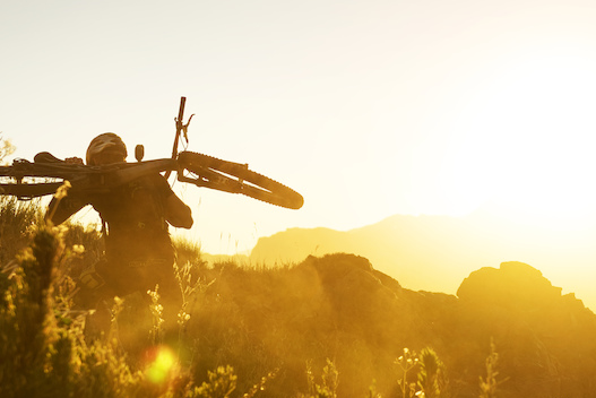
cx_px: 362
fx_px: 1673
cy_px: 255
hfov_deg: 20.2
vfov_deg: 13.6
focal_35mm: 101
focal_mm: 52
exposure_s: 1/1000
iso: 160
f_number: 3.5
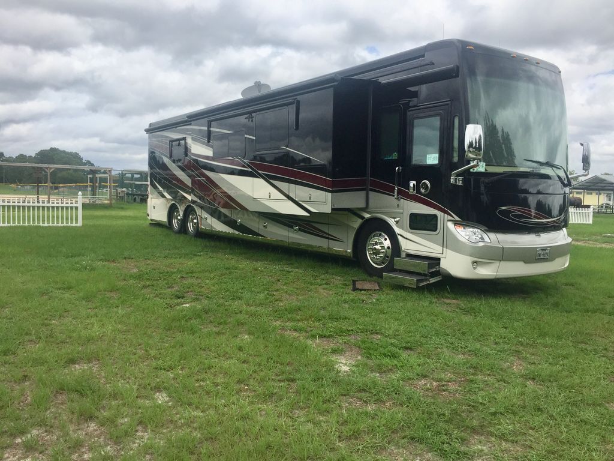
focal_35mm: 29
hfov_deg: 61.7
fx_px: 514
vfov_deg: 48.2
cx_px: 307
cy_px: 230
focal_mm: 4.15
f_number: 2.2
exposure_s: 1/2475
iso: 32
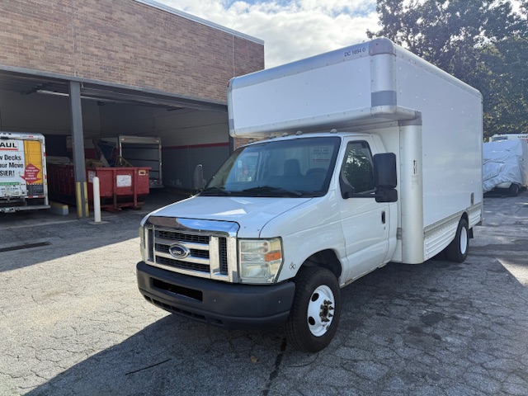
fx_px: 366
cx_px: 264
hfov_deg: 71.6
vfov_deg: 56.8
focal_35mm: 24
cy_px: 198
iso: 80
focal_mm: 6.76
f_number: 1.78
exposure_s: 1/2110
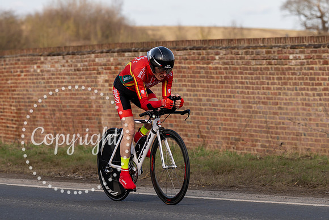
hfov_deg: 10.1
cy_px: 99
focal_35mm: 203
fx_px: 1859
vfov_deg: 6.8
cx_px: 160
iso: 125
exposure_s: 1/800
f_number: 4
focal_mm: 125
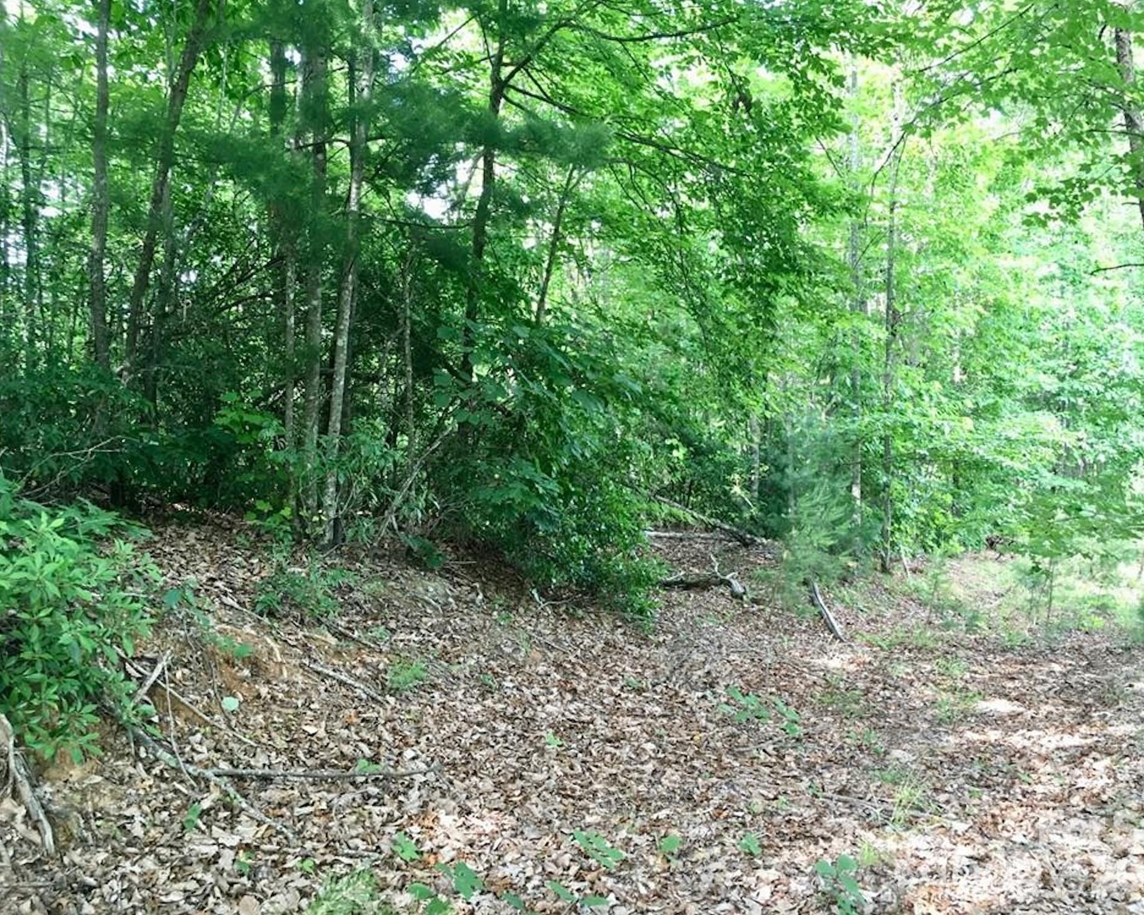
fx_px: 1050
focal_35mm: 31
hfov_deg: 57.1
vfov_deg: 47.1
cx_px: 614
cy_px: 455
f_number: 2.2
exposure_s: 1/30
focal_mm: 4.15
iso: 40
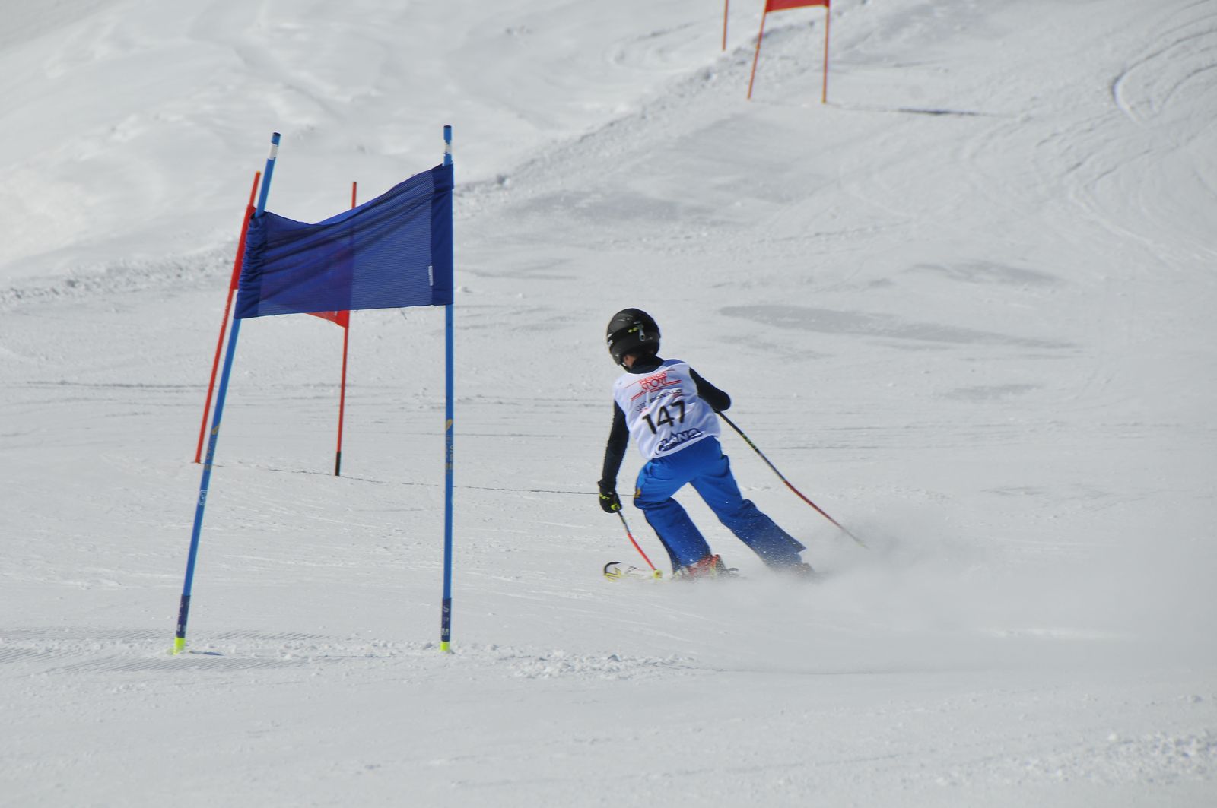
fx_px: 10130
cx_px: 608
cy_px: 404
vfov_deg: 4.6
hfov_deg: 6.9
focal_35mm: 300
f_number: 9
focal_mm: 200
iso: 200
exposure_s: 1/1250
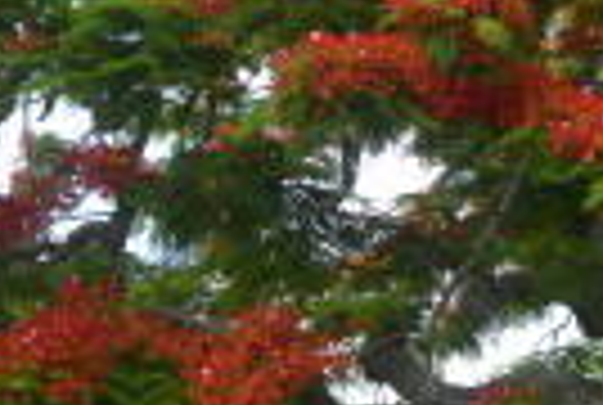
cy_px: 189
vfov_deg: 11.2
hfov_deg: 15.5
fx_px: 2065
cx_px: 873
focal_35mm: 123
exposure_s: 1/160
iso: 100
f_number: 6.3
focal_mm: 22
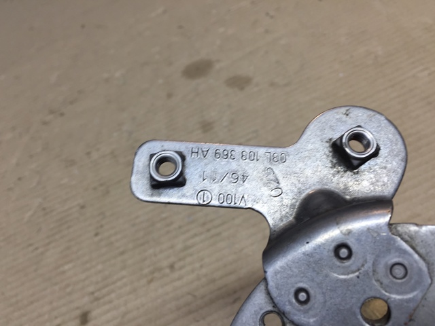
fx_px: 364
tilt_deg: -50.9
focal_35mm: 29
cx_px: 218
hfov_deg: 61.7
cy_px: 163
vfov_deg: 48.2
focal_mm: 4.15
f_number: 2.2
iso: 40
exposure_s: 1/50
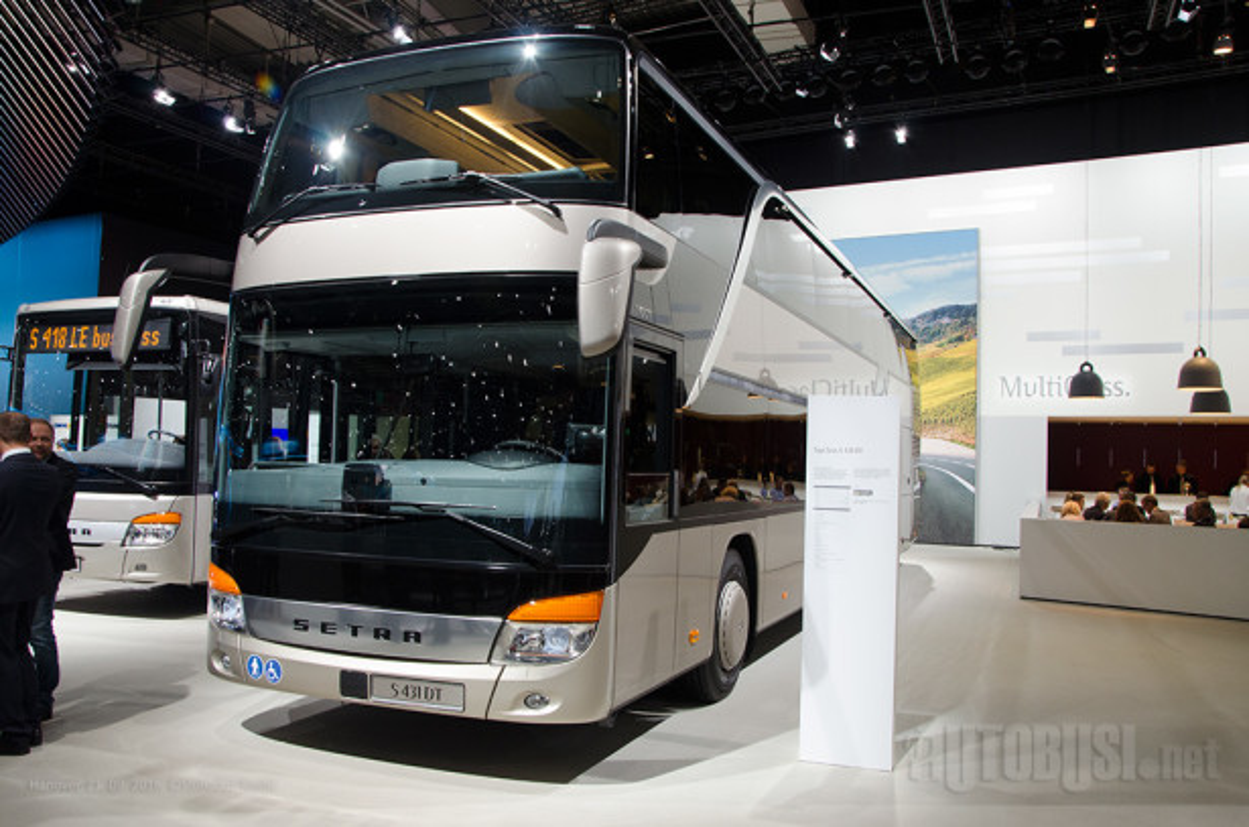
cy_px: 414
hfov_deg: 59.6
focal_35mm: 32
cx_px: 624
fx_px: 1090
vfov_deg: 41.5
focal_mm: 21
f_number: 8
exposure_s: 1/30
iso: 800
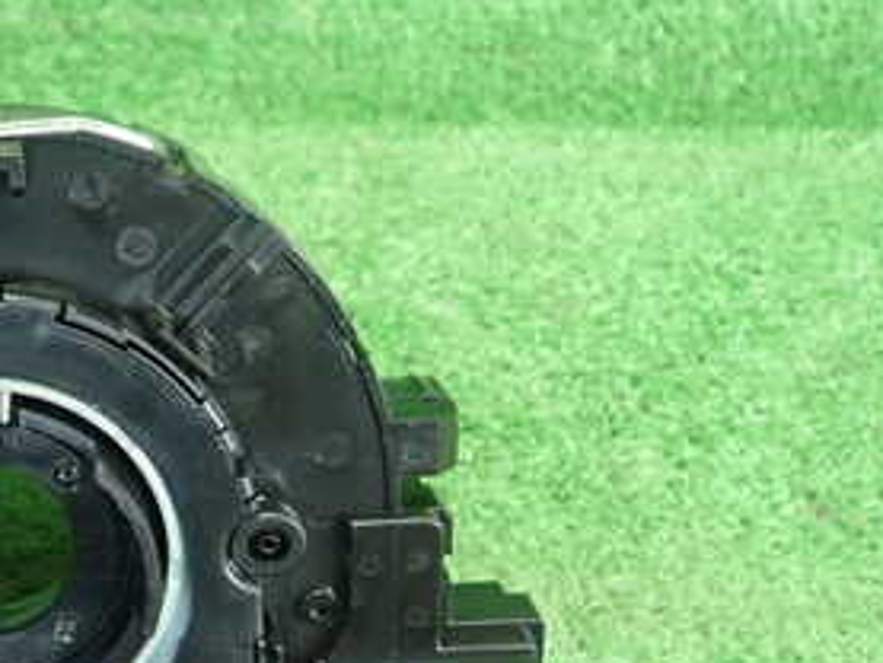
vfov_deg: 22.2
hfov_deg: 27.5
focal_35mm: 65
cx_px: -64
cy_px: 558
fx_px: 1659
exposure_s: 1/125
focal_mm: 5.5
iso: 800
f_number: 2.3
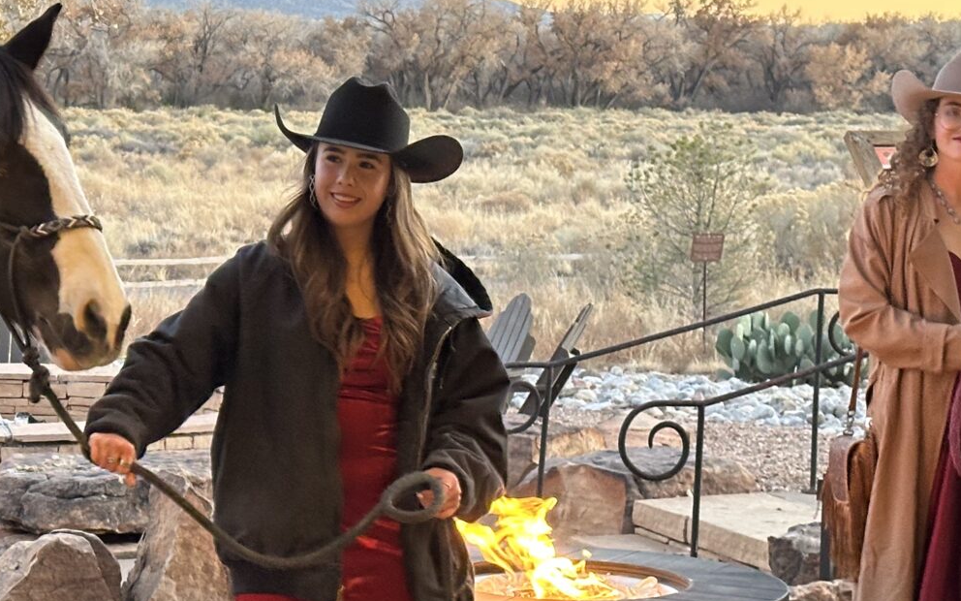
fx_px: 2750
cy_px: 303
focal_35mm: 105
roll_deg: -1.1
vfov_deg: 12.5
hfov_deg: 19.4
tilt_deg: -5.5
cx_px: 42
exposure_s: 1/60
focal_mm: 6.86
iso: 250
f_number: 1.78
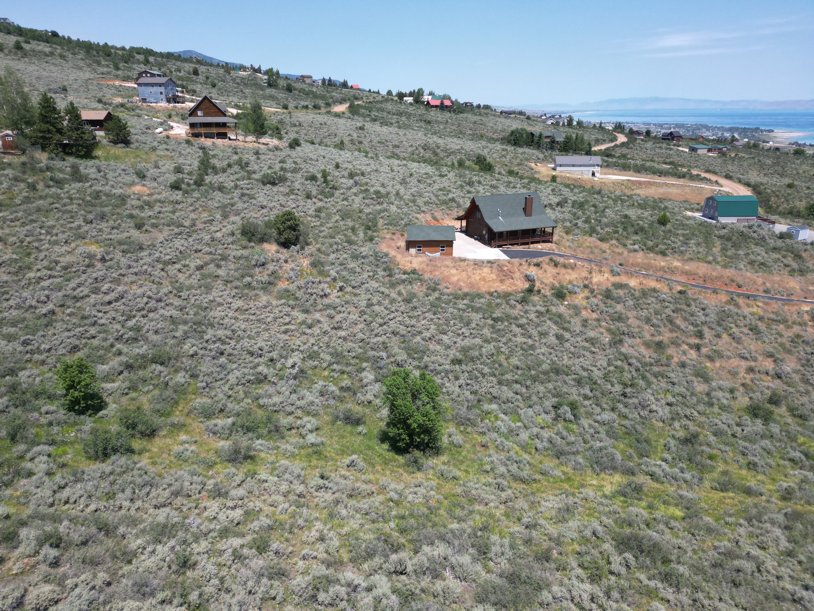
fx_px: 588
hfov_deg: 69.4
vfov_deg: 54.9
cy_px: 302
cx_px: 392
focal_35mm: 25
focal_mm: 6.72
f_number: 1.7
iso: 100
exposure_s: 1/2000
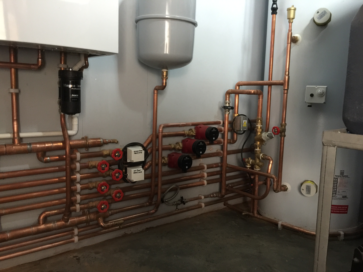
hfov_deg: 61.7
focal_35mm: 29
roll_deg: -3.6
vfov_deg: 48.2
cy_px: 136
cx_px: 182
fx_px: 304
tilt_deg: -7.8
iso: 125
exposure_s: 1/10
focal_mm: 4.15
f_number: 2.2
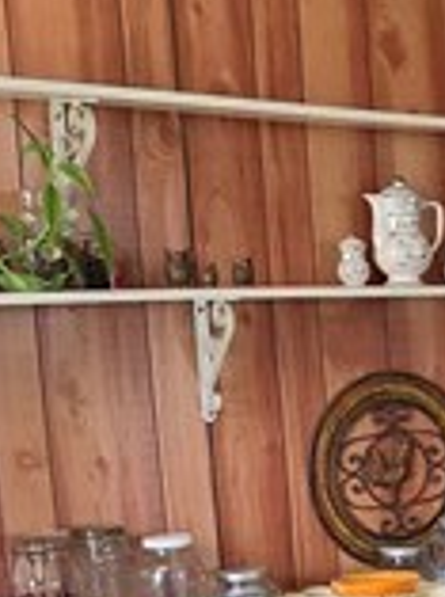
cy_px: 639
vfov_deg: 22.0
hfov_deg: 15.5
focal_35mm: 85
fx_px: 1463
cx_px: 723
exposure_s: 1/60
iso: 250
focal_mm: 2.2
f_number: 1.9
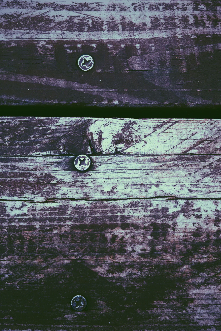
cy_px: 165
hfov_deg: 42.3
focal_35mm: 31
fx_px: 285
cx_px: 123
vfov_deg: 60.3
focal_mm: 4.15
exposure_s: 1/111
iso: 32
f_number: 2.2
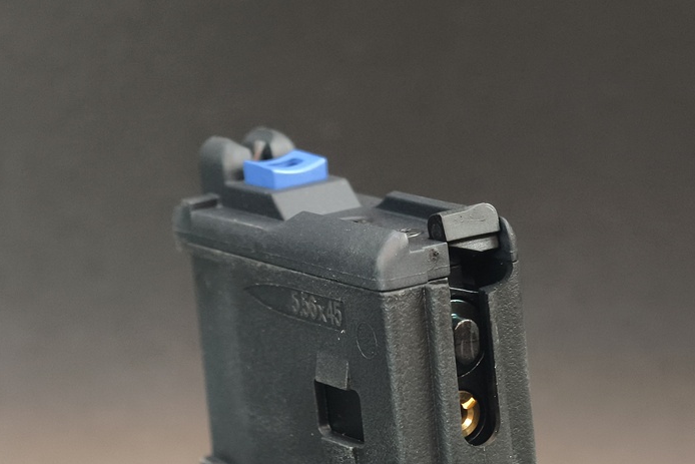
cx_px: 350
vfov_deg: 9.0
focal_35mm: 153
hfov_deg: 13.4
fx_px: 2954
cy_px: 301
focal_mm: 22.48
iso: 2249
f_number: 2.67
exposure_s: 1/10
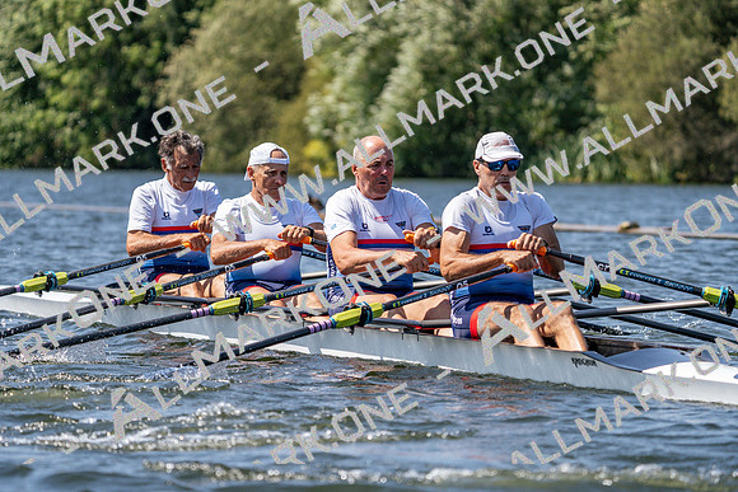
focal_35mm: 248
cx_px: 369
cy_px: 246
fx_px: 5085
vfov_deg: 5.5
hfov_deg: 8.3
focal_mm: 248
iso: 320
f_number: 5.6
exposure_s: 1/2000
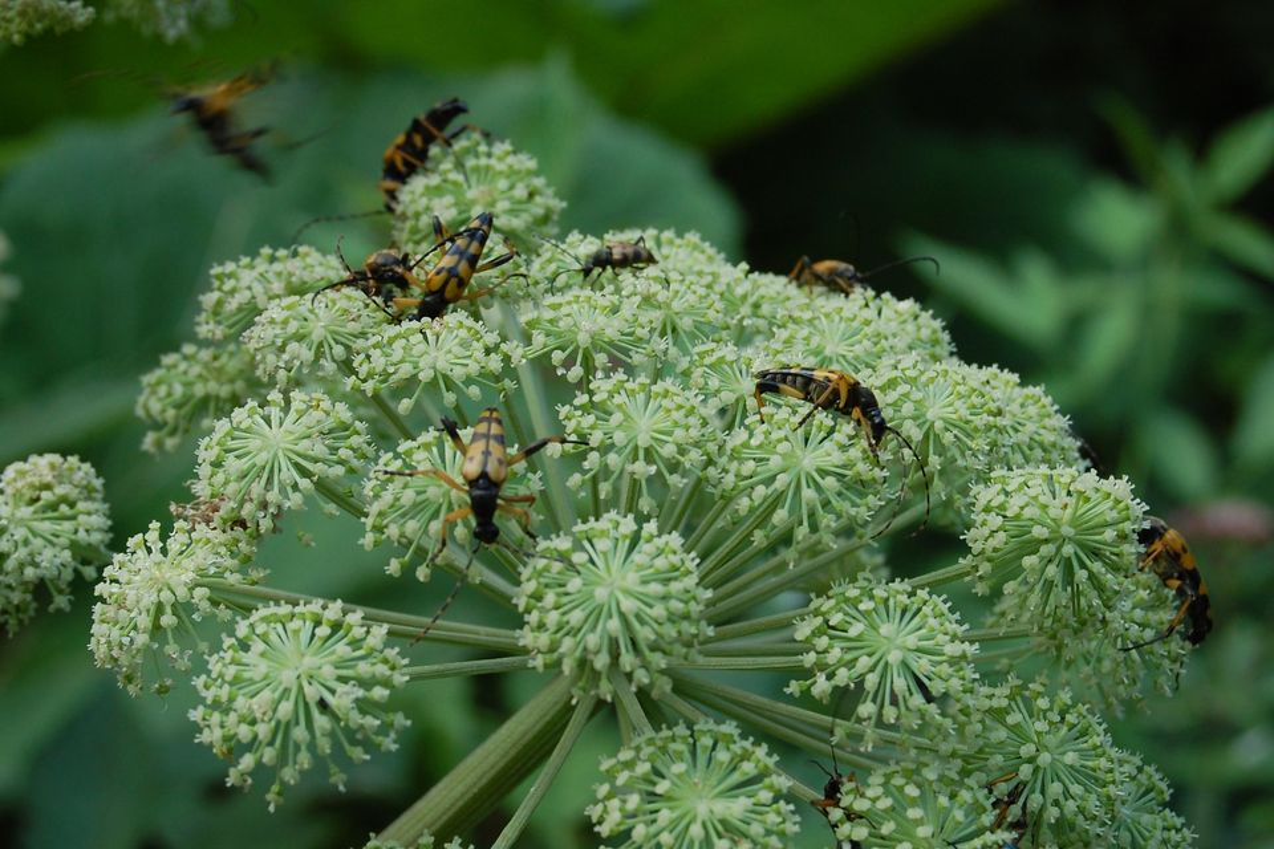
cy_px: 424
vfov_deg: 17.5
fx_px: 2760
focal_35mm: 78
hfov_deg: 26.0
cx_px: 637
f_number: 8
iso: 400
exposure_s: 1/80
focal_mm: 52
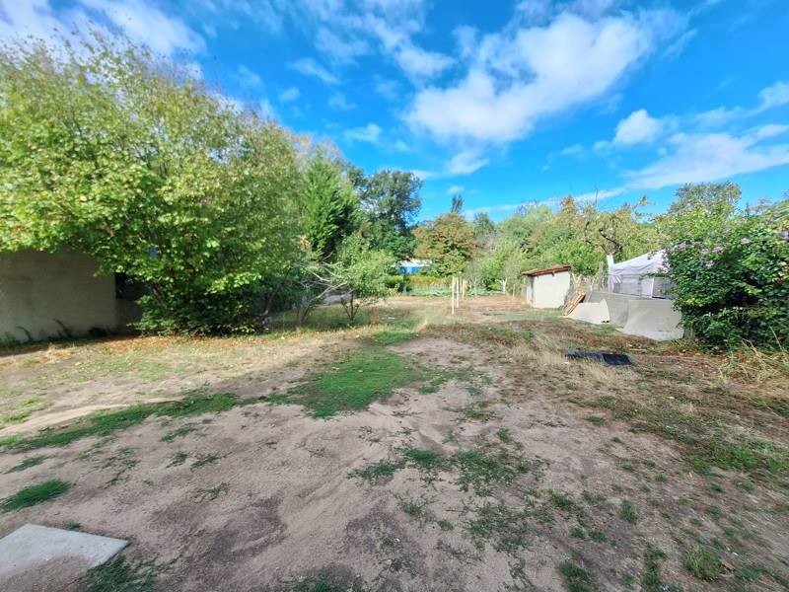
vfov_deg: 89.9
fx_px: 296
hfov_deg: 106.2
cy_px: 296
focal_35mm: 13
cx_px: 394
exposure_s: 1/1071
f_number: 2.2
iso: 40
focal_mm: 1.74
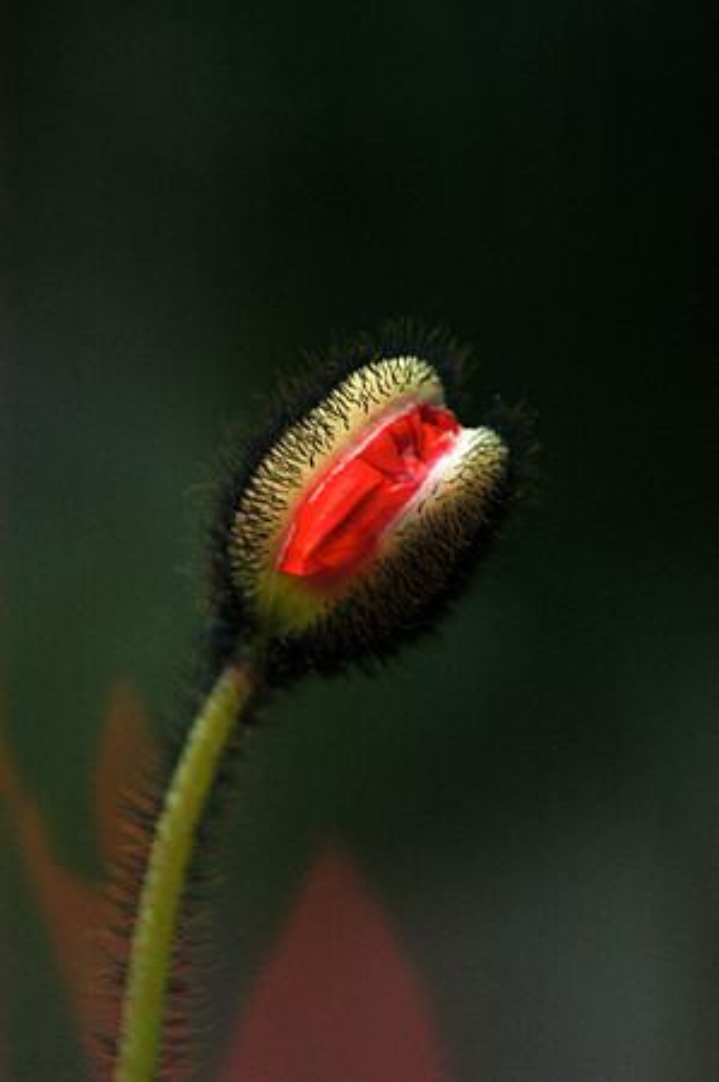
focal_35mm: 450
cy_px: 541
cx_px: 360
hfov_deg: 3.0
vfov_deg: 4.6
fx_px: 13511
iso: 1000
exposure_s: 1/400
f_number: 6
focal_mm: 300
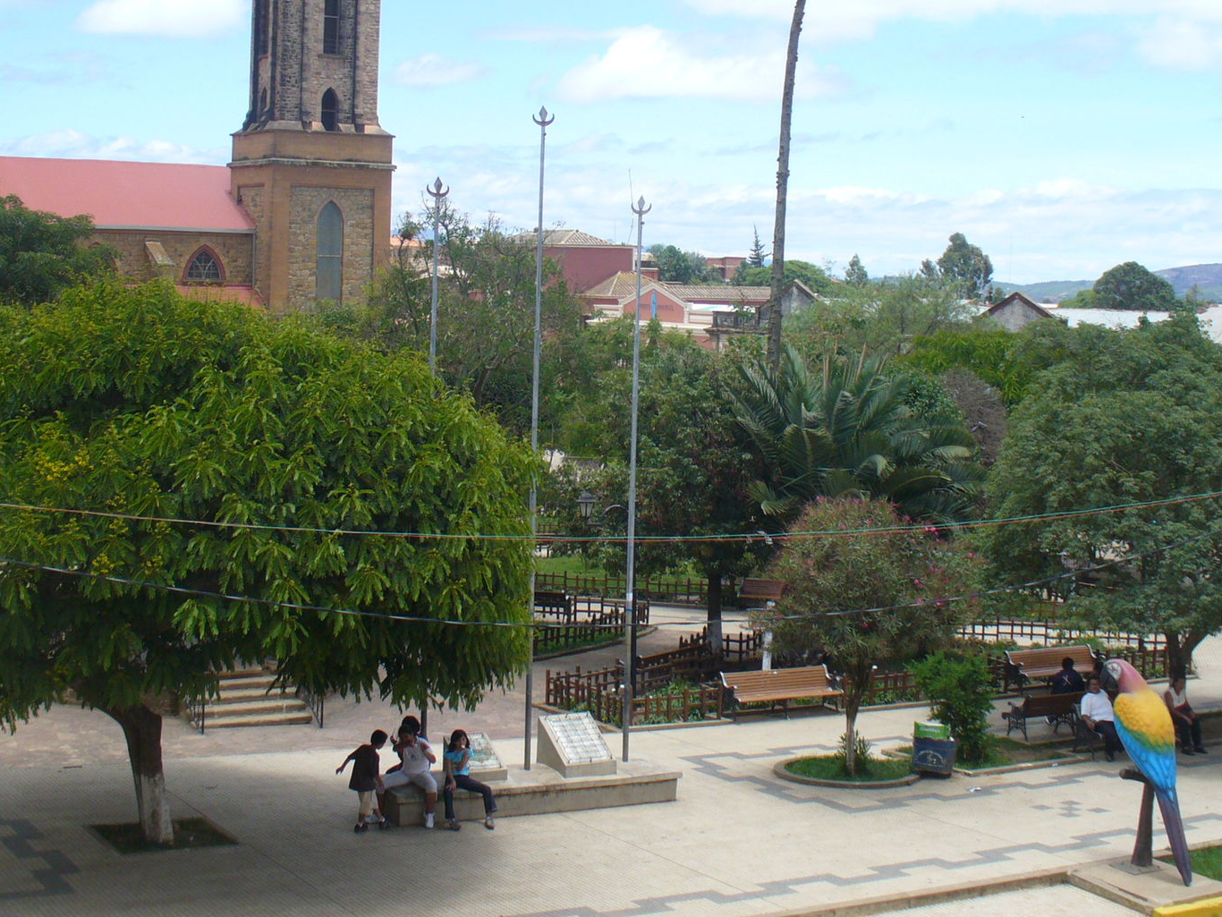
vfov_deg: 27.8
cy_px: 291
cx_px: 625
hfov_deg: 36.8
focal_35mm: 52
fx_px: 1836
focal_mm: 6.1
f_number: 5.6
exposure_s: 1/250
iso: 80
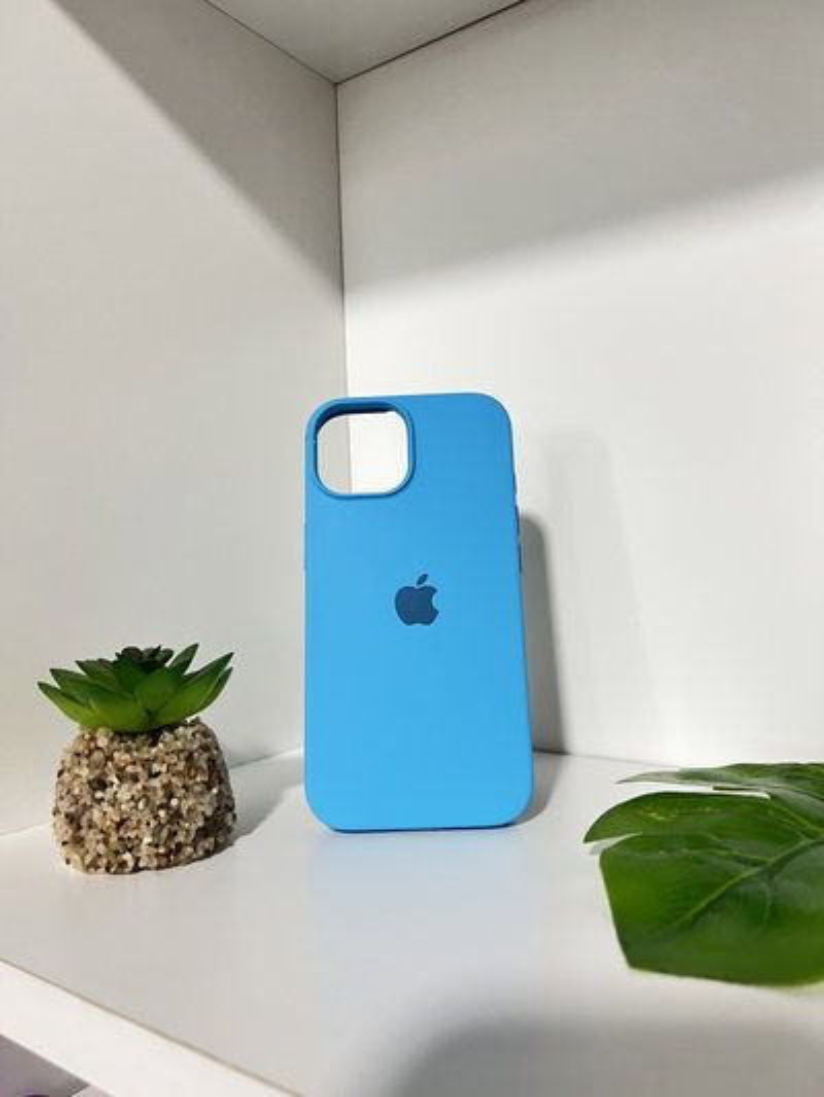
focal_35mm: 26
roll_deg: +4.0
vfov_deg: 67.3
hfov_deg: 53.1
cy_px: 548
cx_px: 412
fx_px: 825
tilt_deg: -0.6
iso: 200
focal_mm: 5.7
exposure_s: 1/60
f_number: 1.5
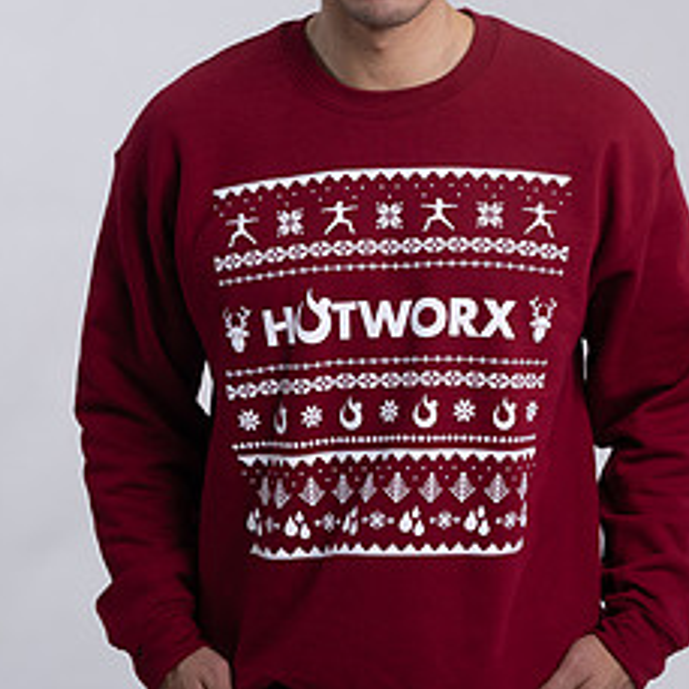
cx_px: 382
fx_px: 3198
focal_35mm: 142
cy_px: 190
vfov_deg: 12.3
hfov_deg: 12.3
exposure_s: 1/125
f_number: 4
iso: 125
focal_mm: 85
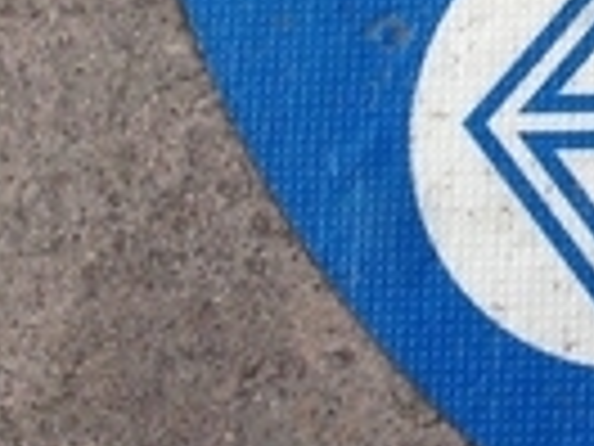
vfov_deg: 7.1
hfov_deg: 9.2
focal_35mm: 200
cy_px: -460
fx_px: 3432
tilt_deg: -71.6
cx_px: 1256
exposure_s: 1/275
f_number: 2.4
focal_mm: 4.12
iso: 50
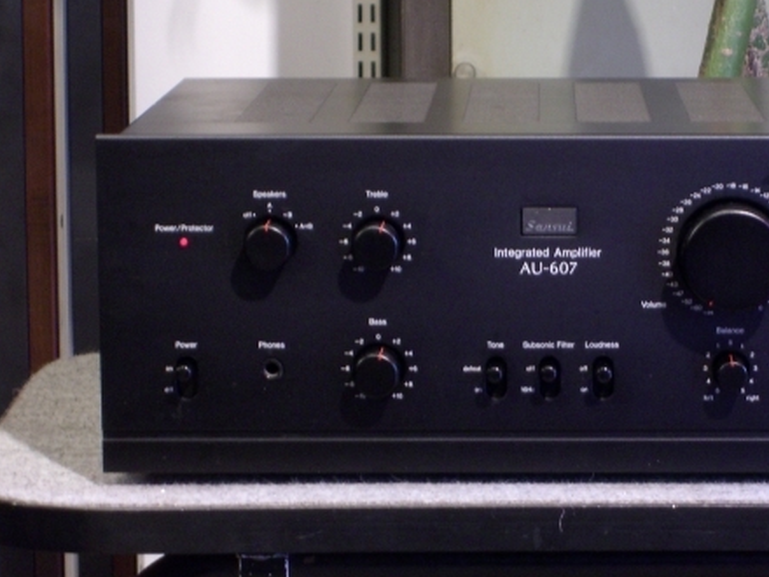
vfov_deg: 8.9
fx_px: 3688
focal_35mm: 166
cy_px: 301
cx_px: 537
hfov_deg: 11.9
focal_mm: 23.7
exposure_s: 1/10
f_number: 5.1
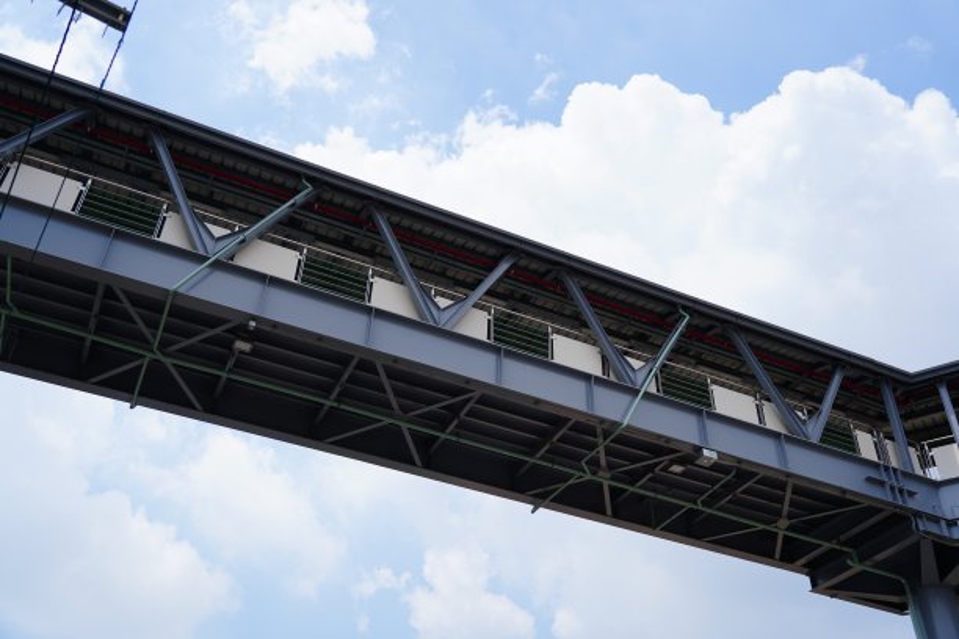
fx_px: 906
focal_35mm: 34
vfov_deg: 38.9
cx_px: 480
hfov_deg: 55.8
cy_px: 320
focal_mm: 34
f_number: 4
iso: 100
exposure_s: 1/1250
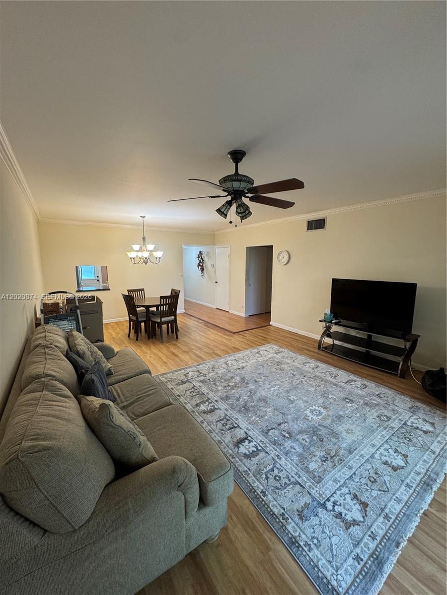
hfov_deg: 85.7
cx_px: 224
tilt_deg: -8.9
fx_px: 241
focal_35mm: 14
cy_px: 298
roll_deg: +0.2
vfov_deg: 102.1
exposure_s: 1/60
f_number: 2.2
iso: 160
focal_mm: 2.22
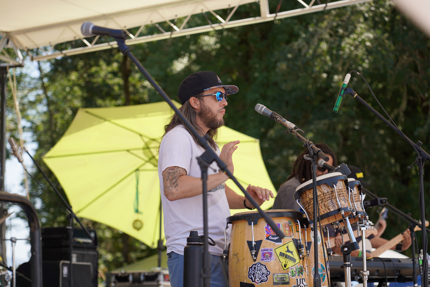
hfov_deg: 19.5
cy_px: 144
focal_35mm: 105
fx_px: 1254
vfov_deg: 13.0
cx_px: 215
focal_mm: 105
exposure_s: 1/320
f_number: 4.5
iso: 100
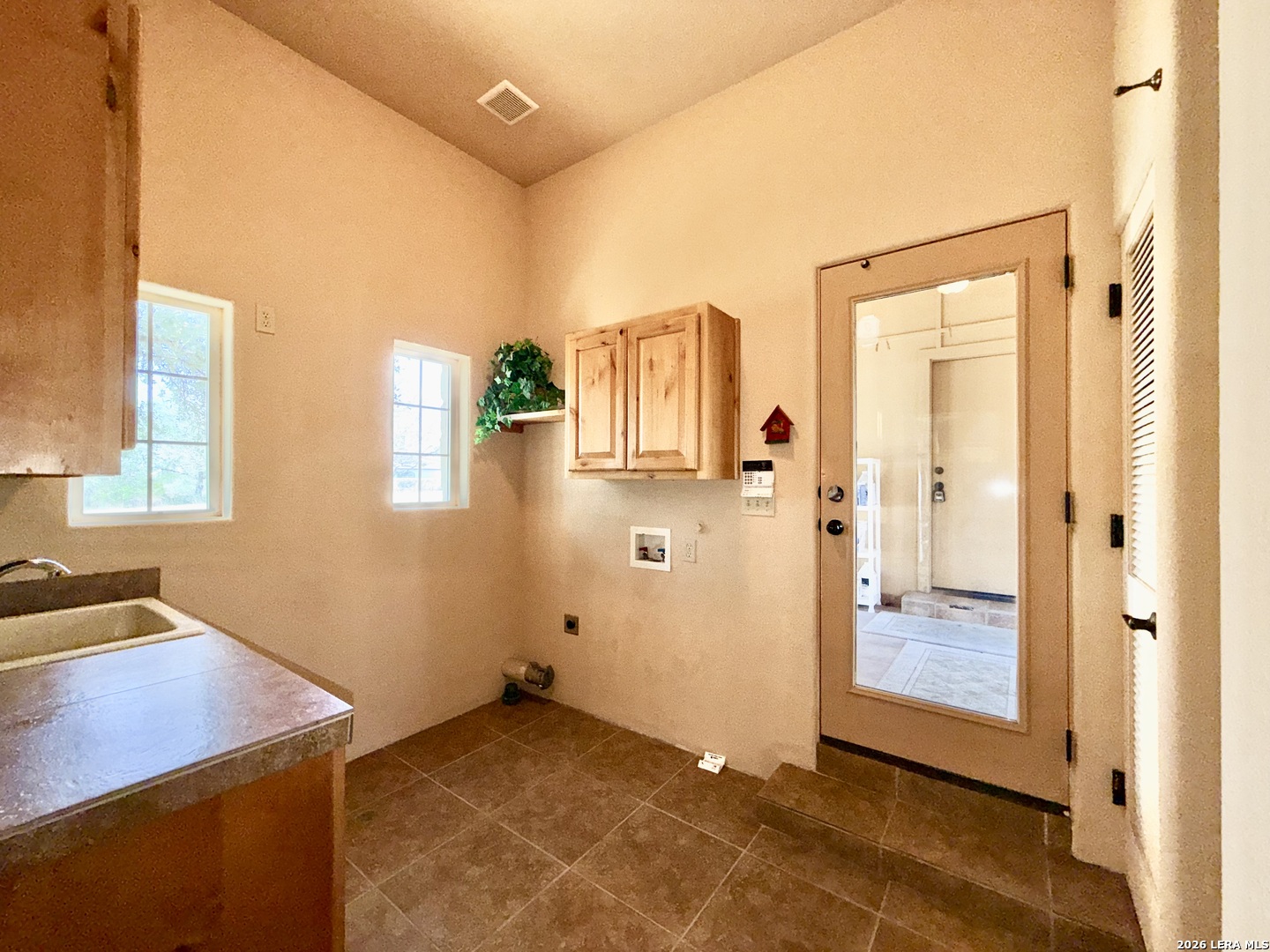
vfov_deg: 85.7
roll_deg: +0.3
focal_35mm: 14
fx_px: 514
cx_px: 635
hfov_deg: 102.1
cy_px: 476
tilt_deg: -0.3
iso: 40
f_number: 2.2
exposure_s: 1/60
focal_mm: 2.22
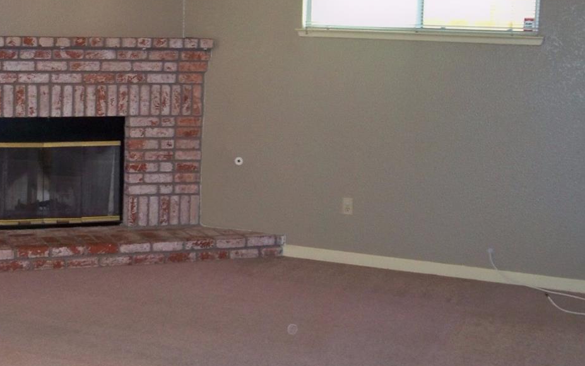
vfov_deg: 21.7
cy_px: 184
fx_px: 957
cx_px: 131
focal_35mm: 60
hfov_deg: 33.2
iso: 200
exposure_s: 1/30
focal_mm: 6.2
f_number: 3.5
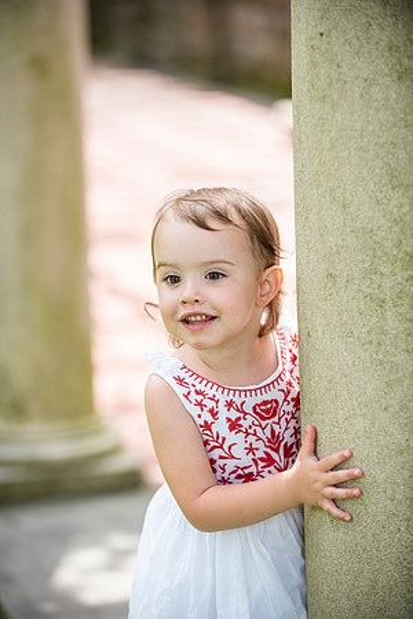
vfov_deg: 16.4
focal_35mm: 125
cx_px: 206
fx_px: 2151
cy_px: 310
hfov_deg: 11.0
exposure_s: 1/1600
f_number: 3.2
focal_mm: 125
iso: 640
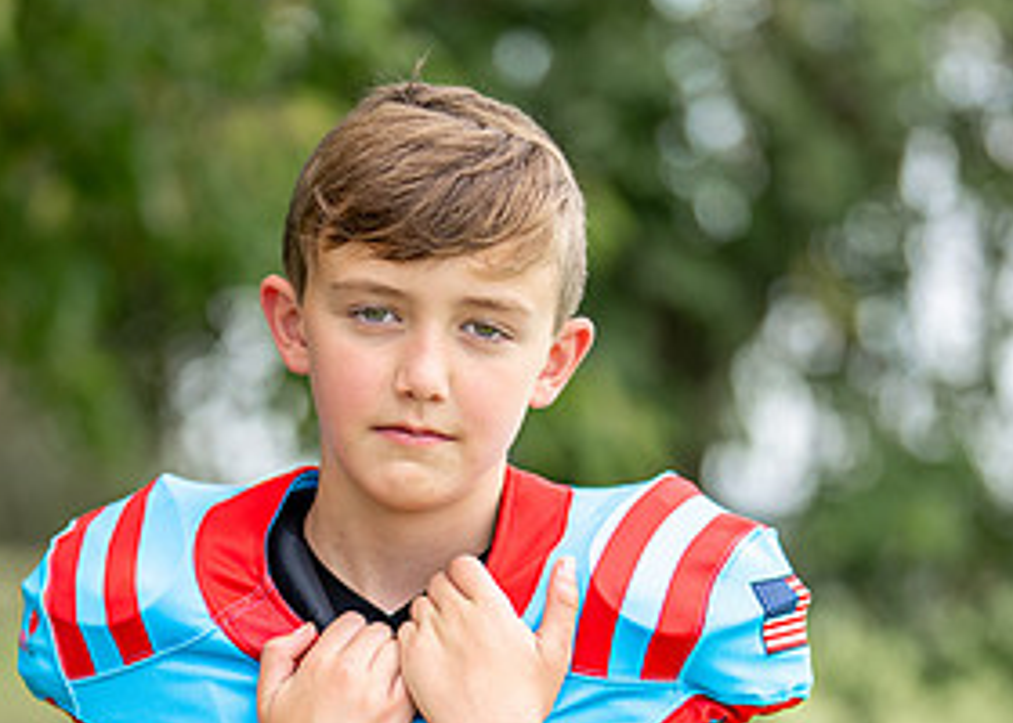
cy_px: 665
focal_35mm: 133
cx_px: 462
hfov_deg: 15.1
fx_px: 3826
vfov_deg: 10.7
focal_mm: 50
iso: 100
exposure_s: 1/2500
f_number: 1.2
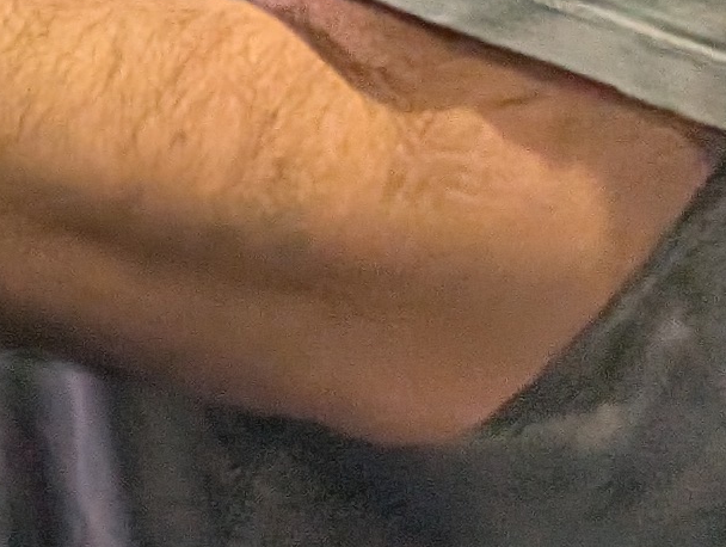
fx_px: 3382
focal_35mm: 161
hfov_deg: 9.6
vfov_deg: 8.5
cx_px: -1419
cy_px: -723
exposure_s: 1/120
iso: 101
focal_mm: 6.9
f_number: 1.68
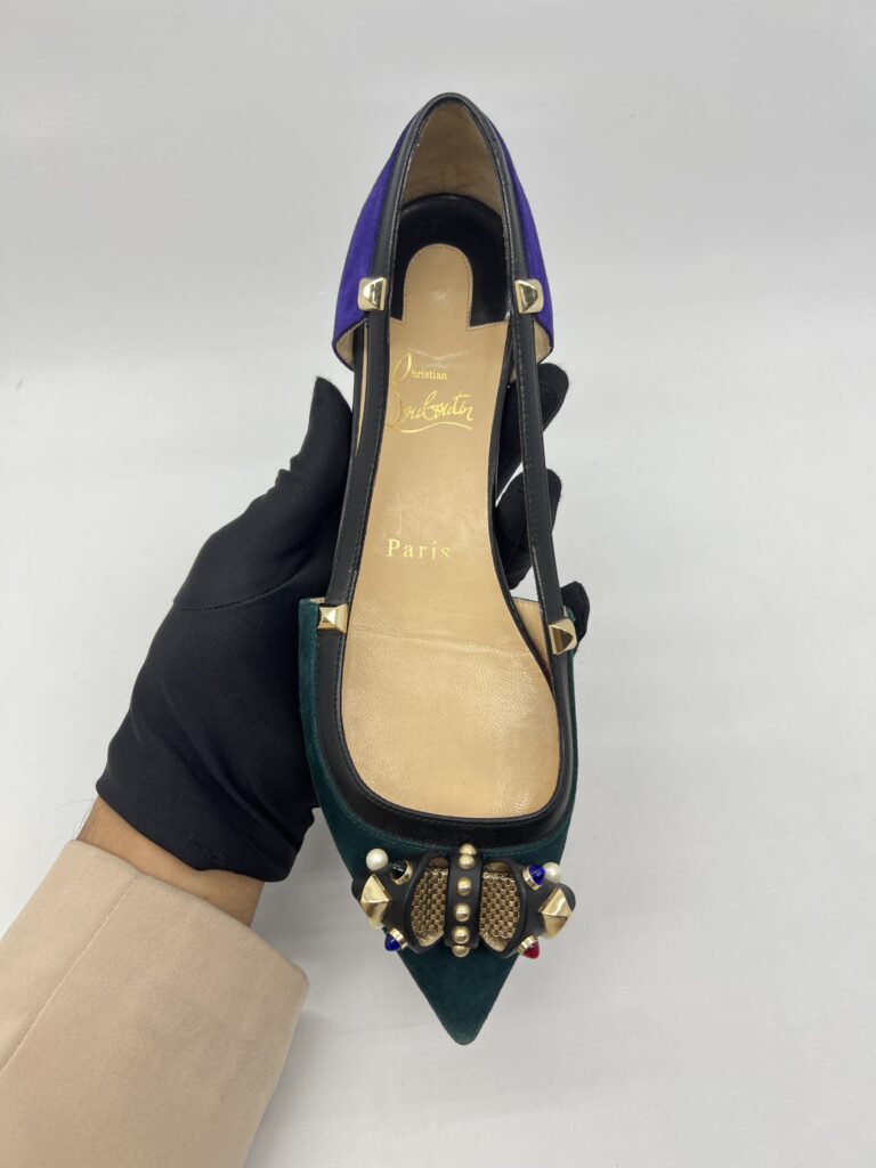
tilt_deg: -51.3
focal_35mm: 26
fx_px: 877
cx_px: 438
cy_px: 584
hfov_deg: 53.1
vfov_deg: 67.3
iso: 32
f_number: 1.5
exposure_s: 1/103
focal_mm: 5.7
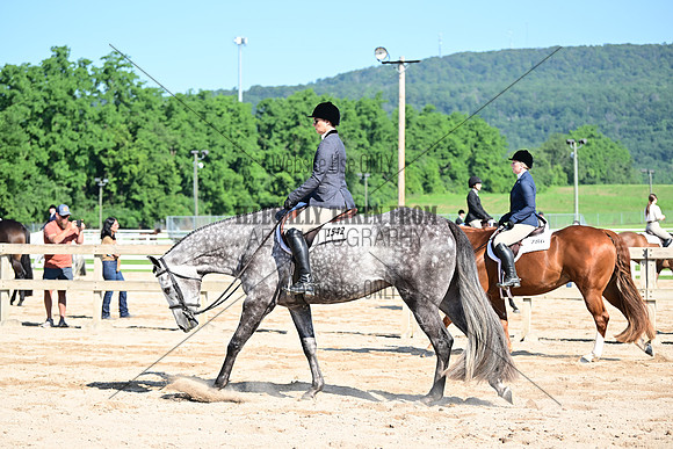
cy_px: 224
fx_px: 1608
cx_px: 336
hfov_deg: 23.6
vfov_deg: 15.9
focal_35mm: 86
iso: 125
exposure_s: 1/778
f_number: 4
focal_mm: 86
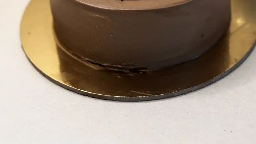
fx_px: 618
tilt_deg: -27.7
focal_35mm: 91
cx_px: 159
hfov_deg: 23.4
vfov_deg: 12.6
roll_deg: +1.5
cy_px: -75
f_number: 1.78
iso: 100
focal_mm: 6.76
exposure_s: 1/59
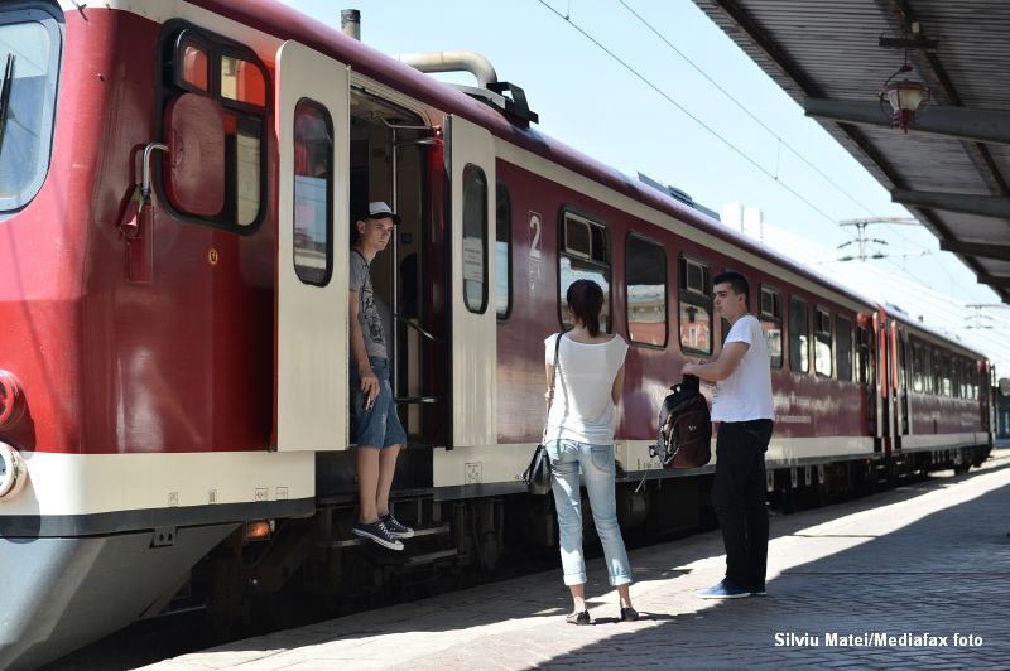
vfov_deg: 24.2
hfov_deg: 35.7
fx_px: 1570
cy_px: 336
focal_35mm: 56
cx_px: 505
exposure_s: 1/1600
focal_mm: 56
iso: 400
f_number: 4
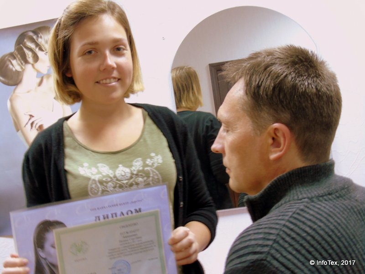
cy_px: 137
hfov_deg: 41.2
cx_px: 182
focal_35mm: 46
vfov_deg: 31.5
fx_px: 485
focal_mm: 8.2
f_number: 4.1
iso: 400
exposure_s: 1/4
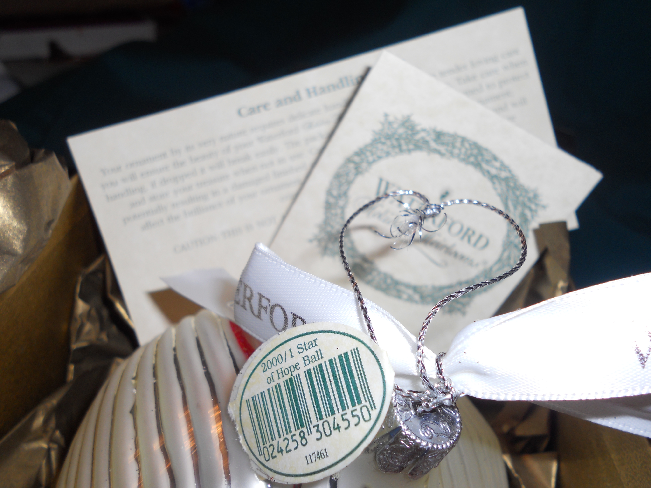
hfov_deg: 56.8
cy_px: 244
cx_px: 326
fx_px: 602
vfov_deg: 44.2
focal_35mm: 32
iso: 80
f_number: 8.8
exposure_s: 1/25
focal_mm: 5.8
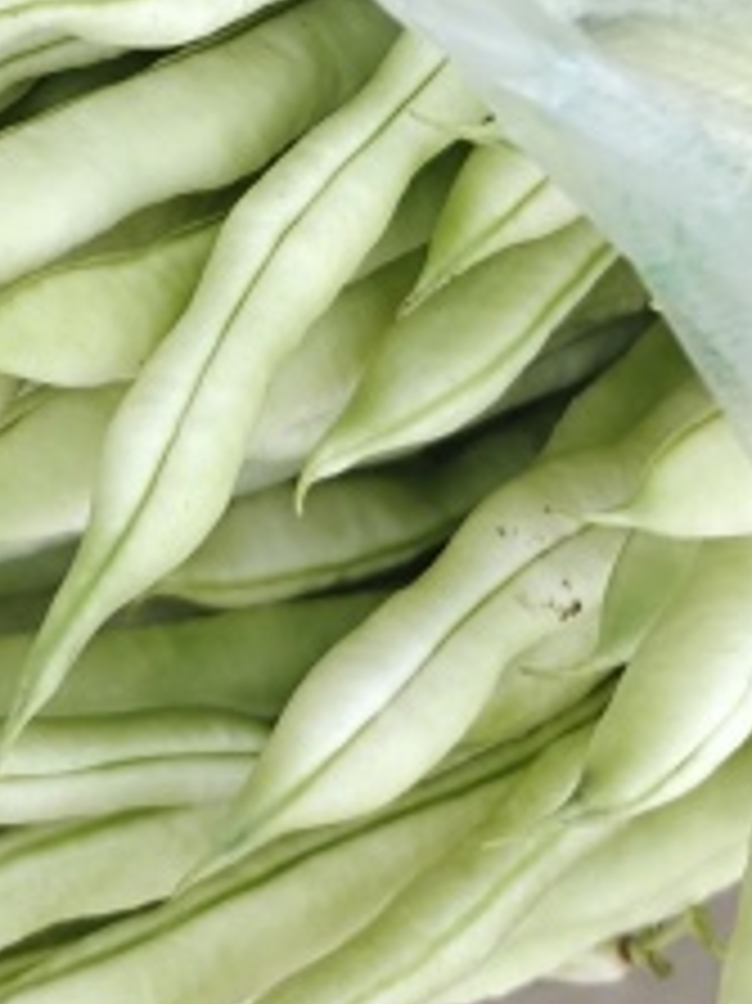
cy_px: -705
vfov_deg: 15.7
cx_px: 198
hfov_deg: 13.4
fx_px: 3189
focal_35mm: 110
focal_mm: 6.06
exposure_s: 1/283
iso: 50
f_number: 1.6
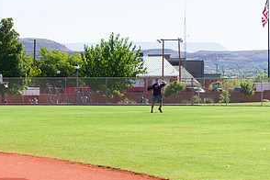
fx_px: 1230
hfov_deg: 12.5
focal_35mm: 164
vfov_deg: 8.4
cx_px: 93
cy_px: 92
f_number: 5
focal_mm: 80
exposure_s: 1/1600
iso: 400
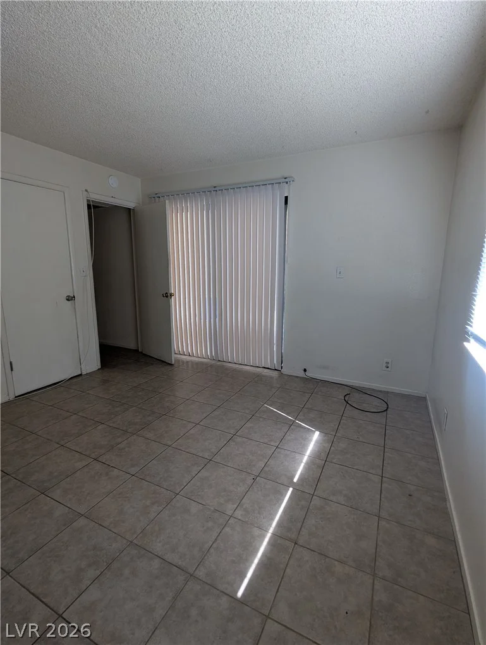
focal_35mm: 16
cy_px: 322
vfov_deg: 94.4
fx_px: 299
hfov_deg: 78.3
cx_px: 243
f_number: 2.2
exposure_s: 1/79.4
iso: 40
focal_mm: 2.35
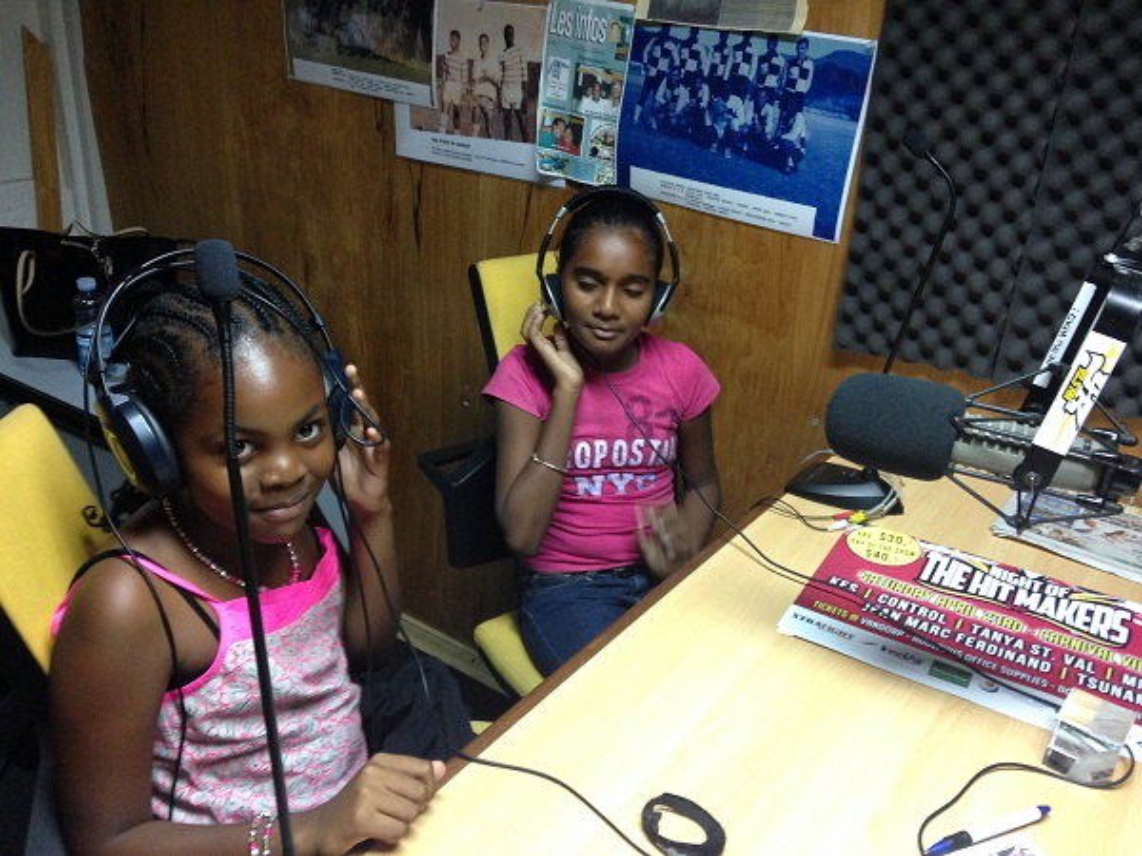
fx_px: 1089
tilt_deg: -24.8
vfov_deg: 42.9
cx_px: 571
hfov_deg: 55.4
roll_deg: -2.7
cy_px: 428
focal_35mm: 33
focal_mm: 4.12
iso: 320
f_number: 2.4
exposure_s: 1/20
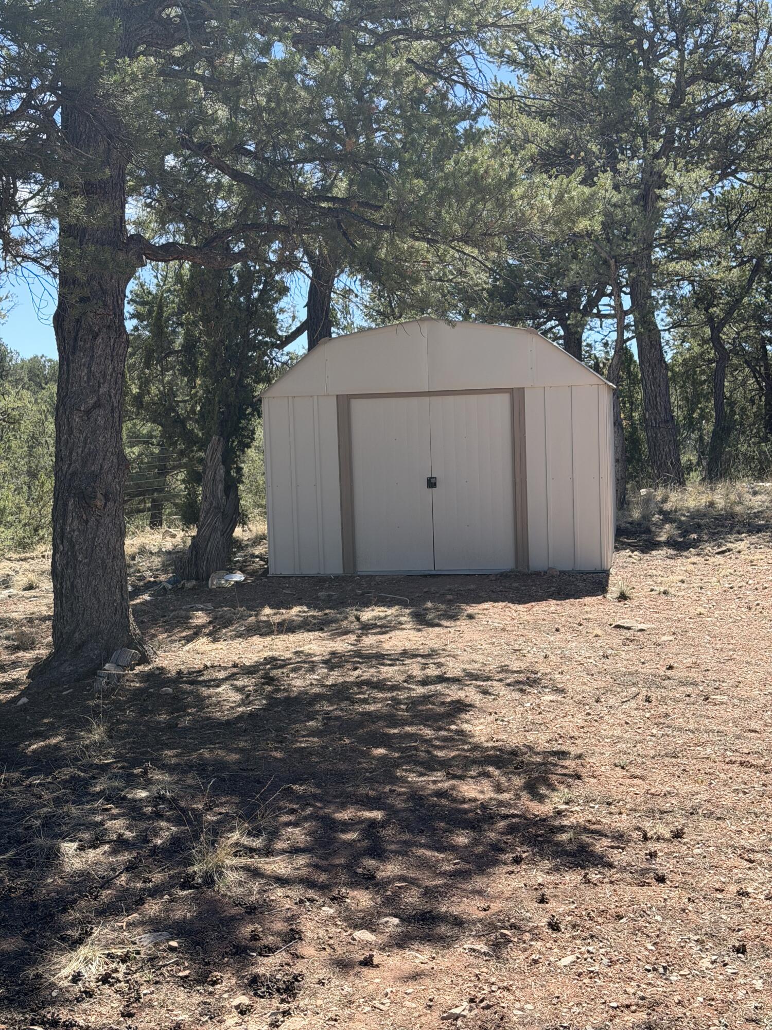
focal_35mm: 48
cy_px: 515
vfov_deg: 39.7
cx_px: 386
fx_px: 1427
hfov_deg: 30.3
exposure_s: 1/1754
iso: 64
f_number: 1.78
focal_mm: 6.76
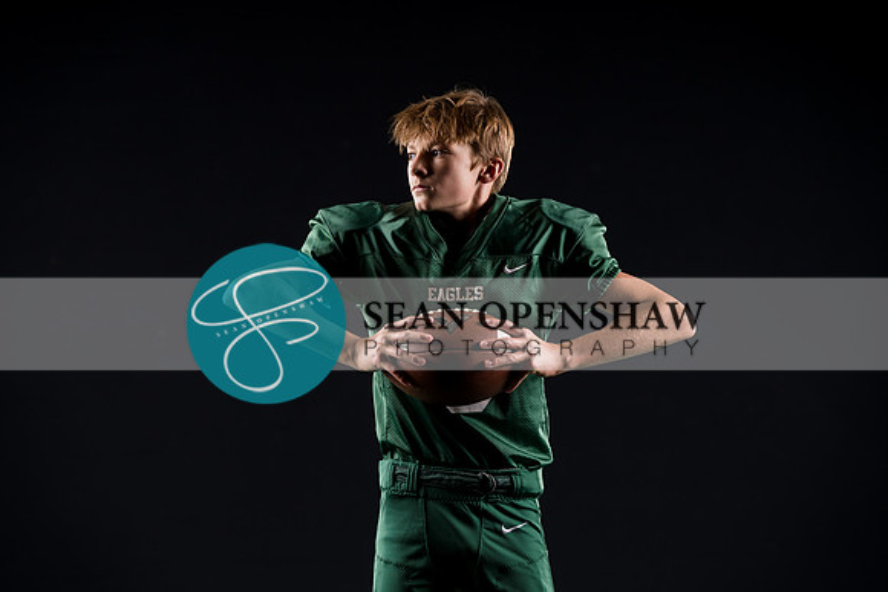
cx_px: 444
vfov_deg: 12.8
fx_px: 2640
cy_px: 296
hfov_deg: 19.1
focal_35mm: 107
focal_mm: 107
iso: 200
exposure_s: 1/160
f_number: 4
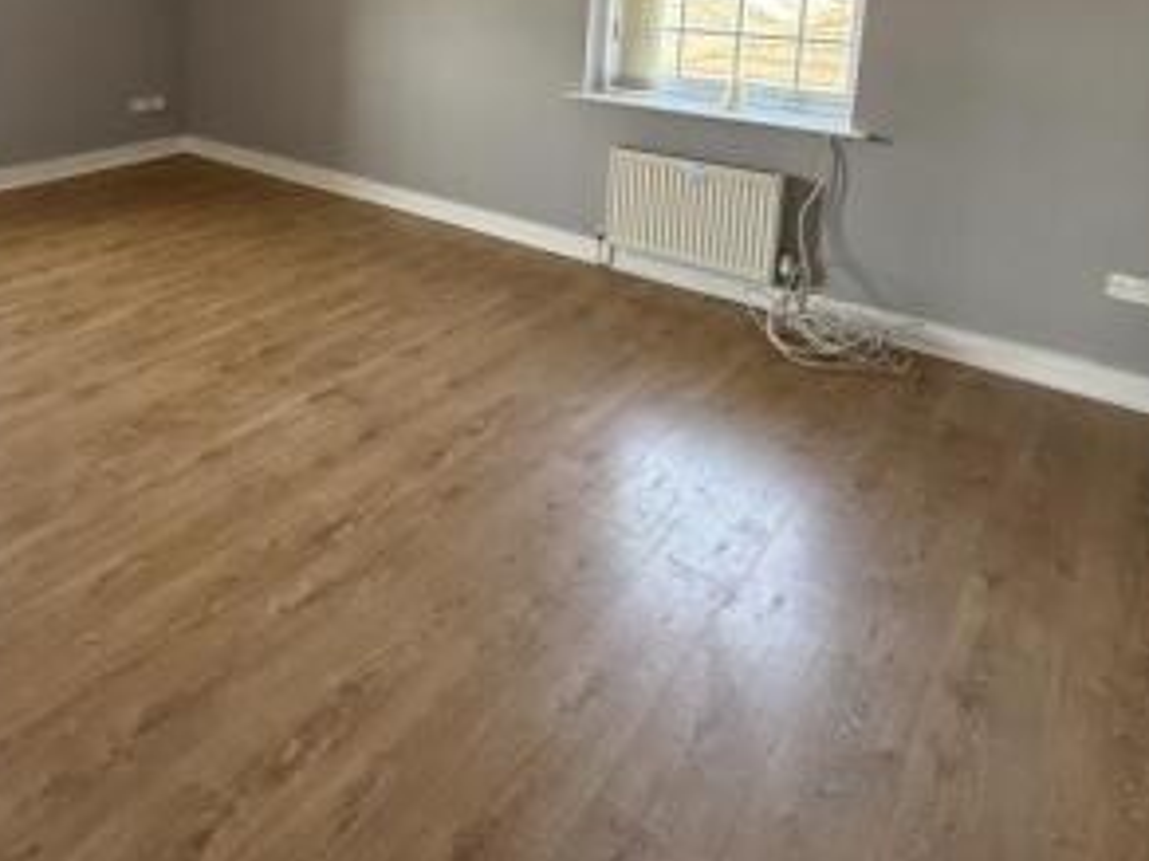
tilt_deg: -5.0
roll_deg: -0.7
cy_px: 57
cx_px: 277
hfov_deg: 59.8
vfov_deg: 44.4
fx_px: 929
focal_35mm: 28
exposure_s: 1/99
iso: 250
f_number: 2.2
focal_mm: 2.22
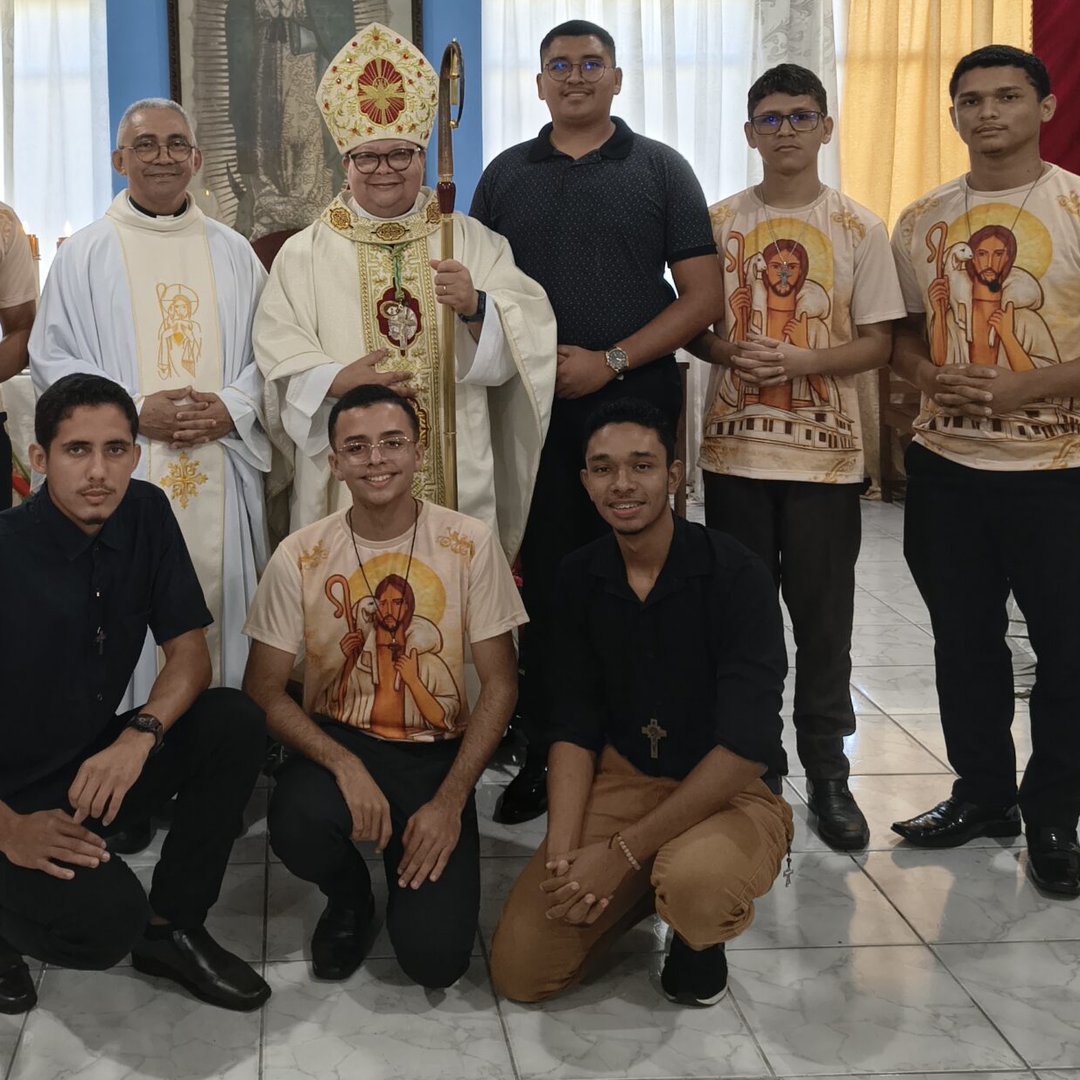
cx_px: 314
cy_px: 263
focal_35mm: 44
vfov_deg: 37.4
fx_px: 1553
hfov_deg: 37.7
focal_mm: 5.56
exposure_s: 1/120
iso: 538
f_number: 1.8
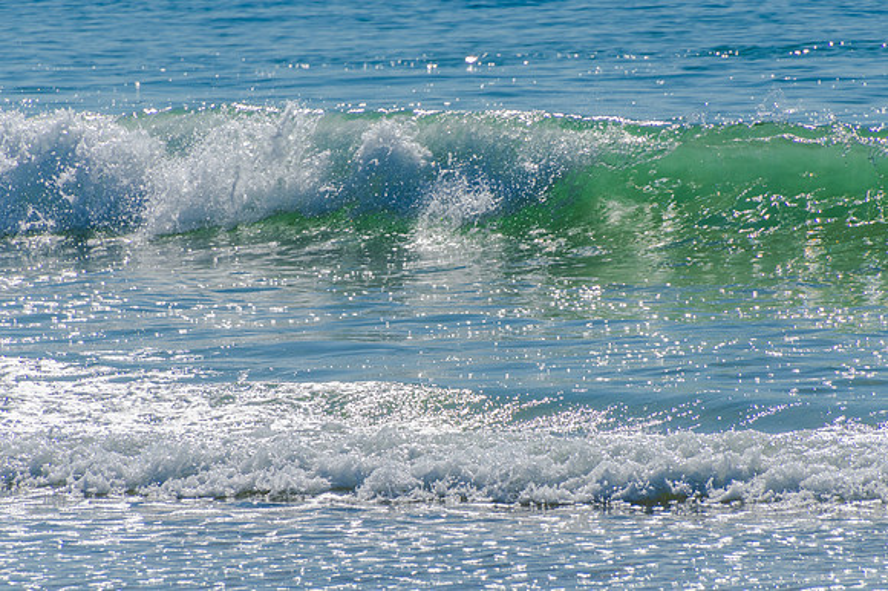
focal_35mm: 600
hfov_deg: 3.4
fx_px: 14791
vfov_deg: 2.3
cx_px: 444
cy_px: 296
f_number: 9
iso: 100
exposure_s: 1/800
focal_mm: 400
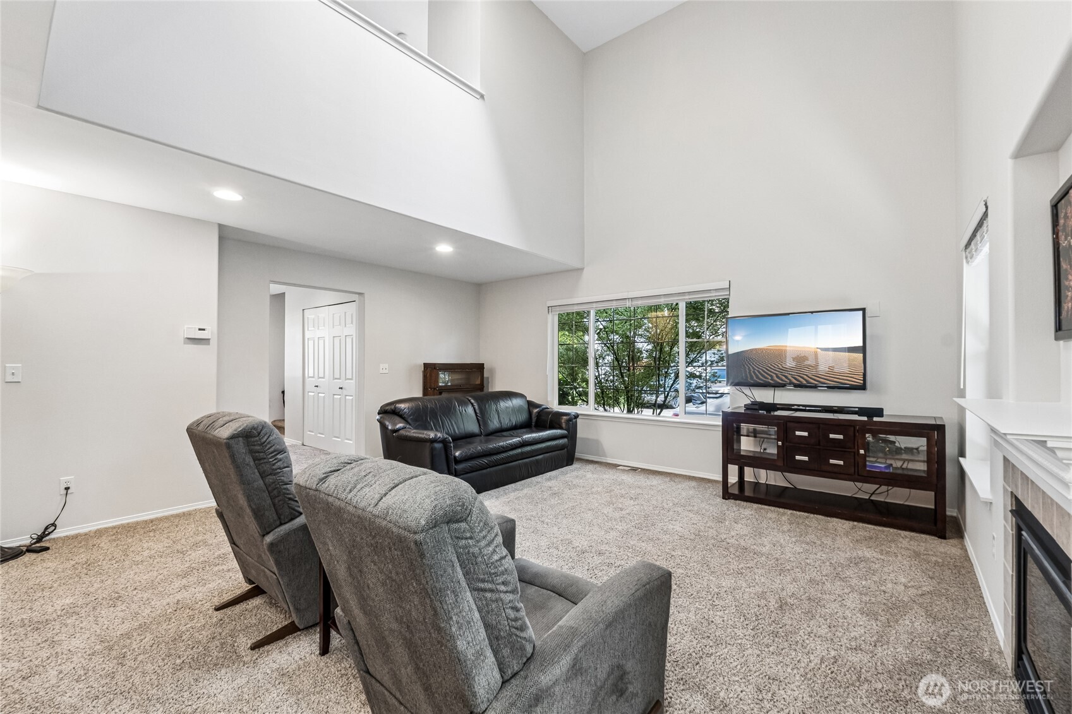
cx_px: 536
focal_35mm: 15
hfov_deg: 100.4
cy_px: 357
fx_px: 447
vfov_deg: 77.3
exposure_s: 1/5
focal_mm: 10
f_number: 9
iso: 250
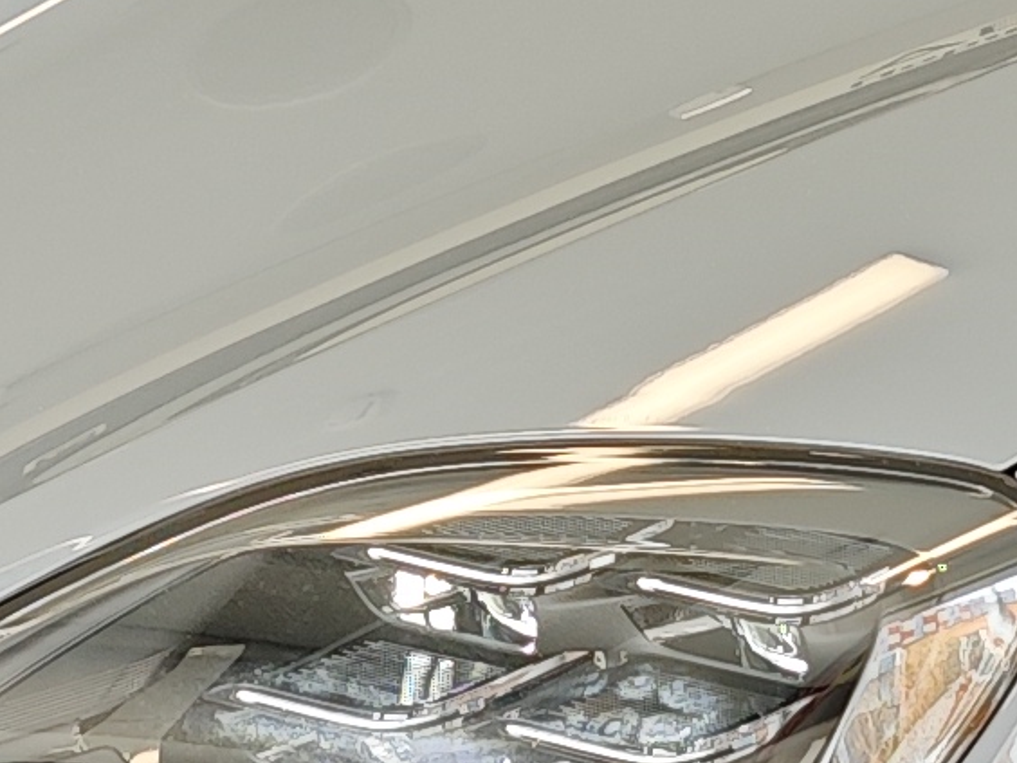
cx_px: 1443
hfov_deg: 11.4
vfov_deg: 8.9
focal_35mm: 167
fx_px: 4906
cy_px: 67
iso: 50
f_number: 1.6
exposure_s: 1/100
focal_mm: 6.55
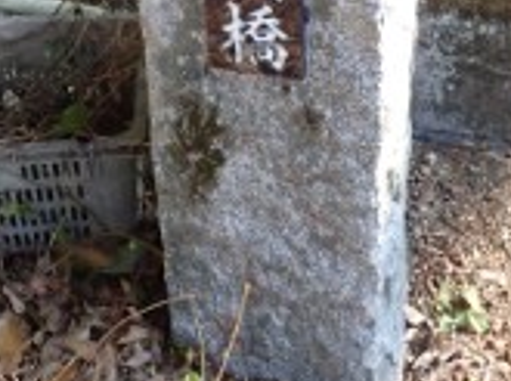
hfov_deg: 23.6
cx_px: 209
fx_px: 1223
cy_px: -6
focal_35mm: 83
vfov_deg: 17.3
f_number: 3.2
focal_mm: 5.87
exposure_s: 1/400
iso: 400
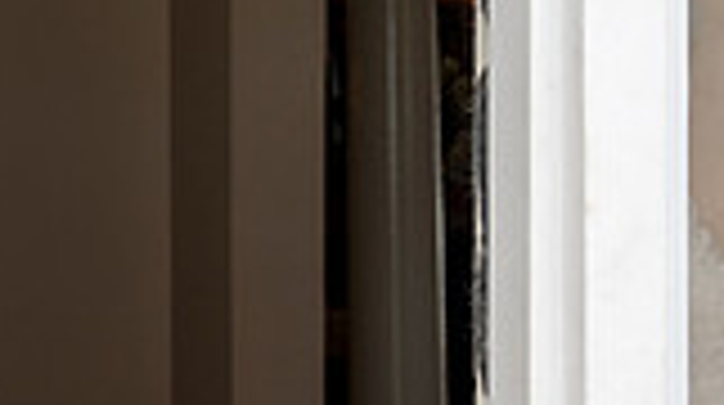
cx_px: -311
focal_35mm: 164
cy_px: 103
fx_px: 3144
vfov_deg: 7.4
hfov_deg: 12.6
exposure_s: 1/200
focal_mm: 38
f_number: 5.6
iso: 320
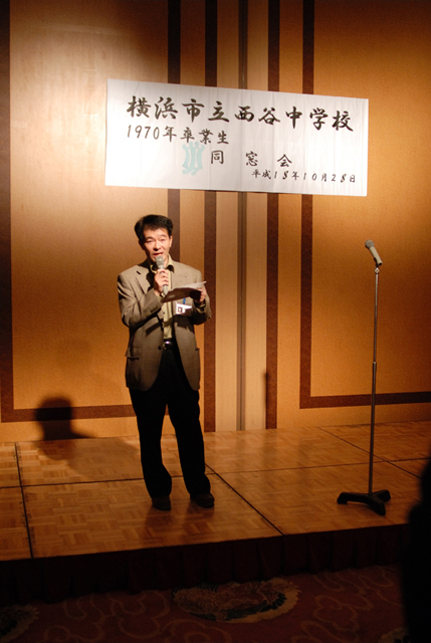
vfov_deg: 46.3
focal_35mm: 42
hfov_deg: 32.0
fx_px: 751
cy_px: 322
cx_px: 216
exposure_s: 1/1250
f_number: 2
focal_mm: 28
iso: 800
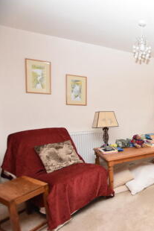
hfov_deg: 41.7
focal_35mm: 23
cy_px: 117
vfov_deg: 76.1
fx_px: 147
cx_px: 176
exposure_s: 1/60
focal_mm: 10
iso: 720
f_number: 4
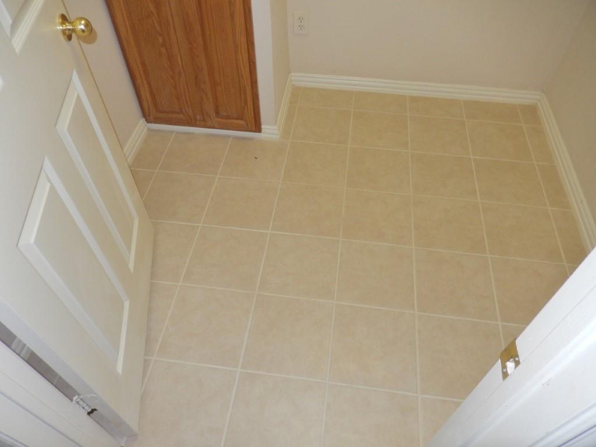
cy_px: 224
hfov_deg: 69.4
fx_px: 430
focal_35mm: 25
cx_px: 298
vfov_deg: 54.9
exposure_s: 1/30
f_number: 3.4
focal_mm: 4.5
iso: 200
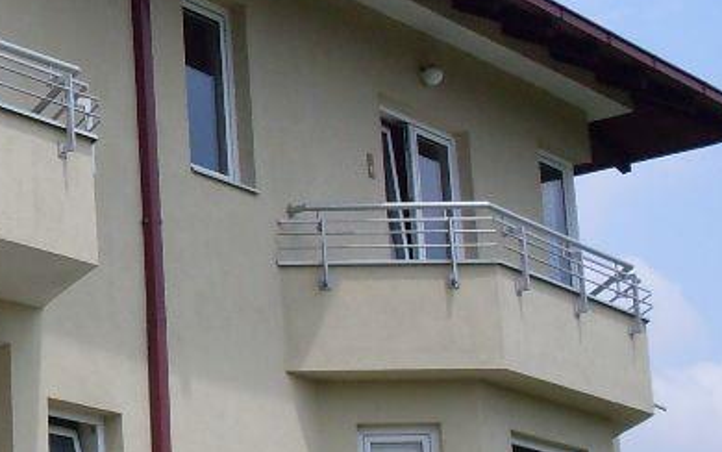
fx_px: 2441
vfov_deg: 10.6
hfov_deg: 15.8
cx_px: -280
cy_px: 152
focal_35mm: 124
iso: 80
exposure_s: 1/250
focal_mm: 6.3
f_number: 8.4
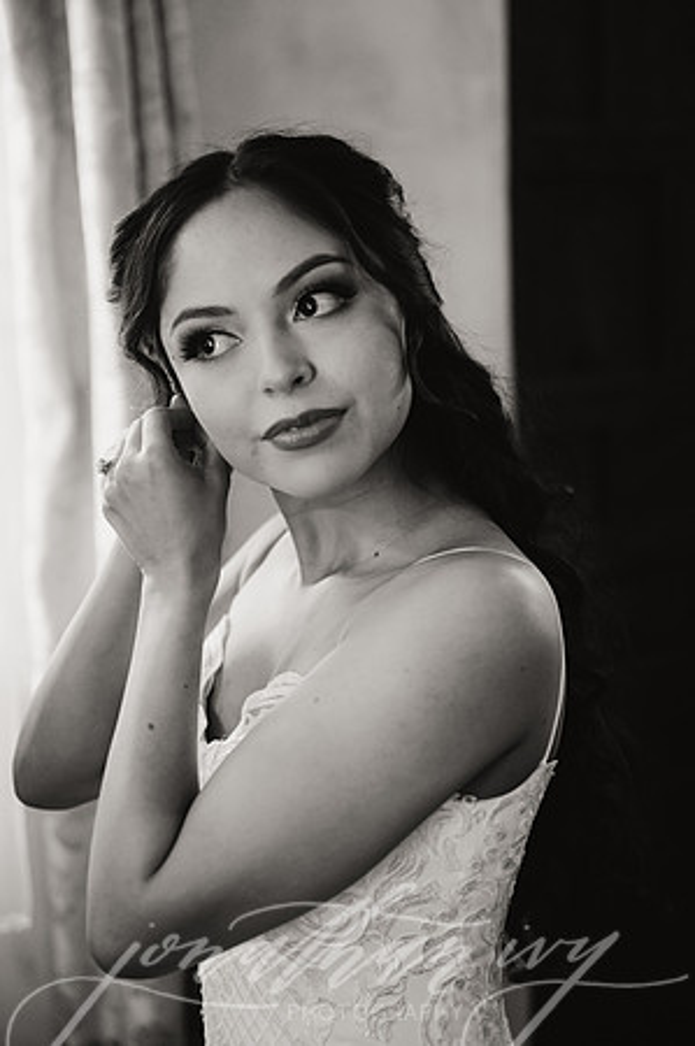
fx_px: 1654
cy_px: 523
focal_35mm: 57
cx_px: 348
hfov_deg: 23.7
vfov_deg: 35.1
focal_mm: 57
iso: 2500
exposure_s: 1/200
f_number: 2.8
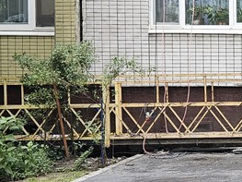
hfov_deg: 17.4
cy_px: 100
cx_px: 328
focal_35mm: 105
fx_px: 734
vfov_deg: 14.1
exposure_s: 1/180
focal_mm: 5.4
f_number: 1.8
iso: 100
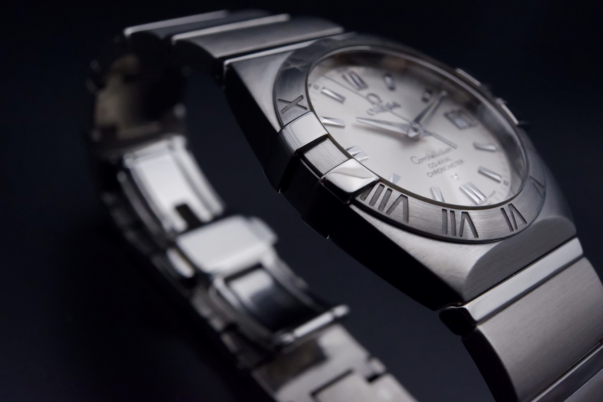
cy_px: 201
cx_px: 302
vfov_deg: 31.9
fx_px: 703
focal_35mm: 42
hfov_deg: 46.4
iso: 6400
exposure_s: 1/4000
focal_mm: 28.9
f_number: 9
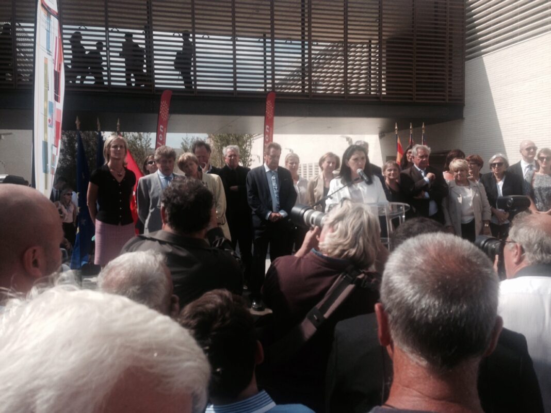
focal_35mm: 33
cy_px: 206
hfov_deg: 55.4
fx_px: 525
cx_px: 276
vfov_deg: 42.9
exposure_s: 1/1695
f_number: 2.4
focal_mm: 4.12
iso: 50
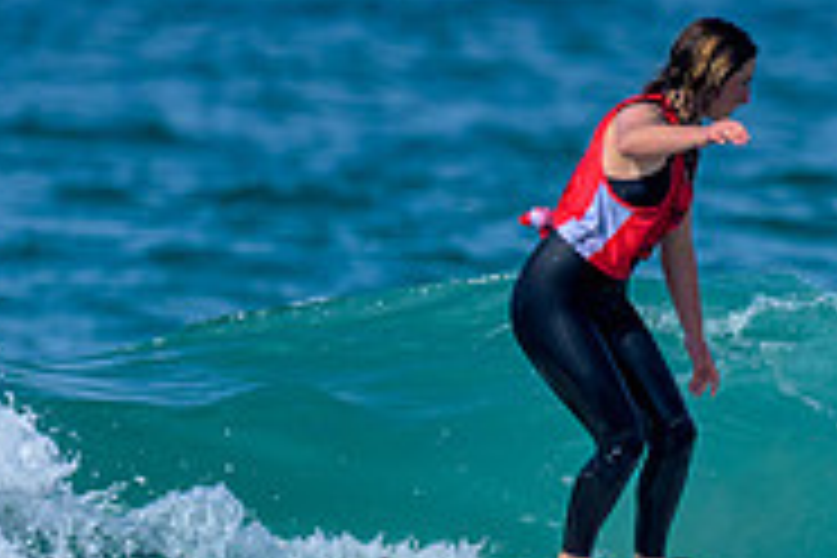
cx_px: 582
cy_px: 541
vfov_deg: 0.4
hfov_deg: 0.6
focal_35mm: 3421
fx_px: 79532
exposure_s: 1/2000
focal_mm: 800
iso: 180
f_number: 6.3
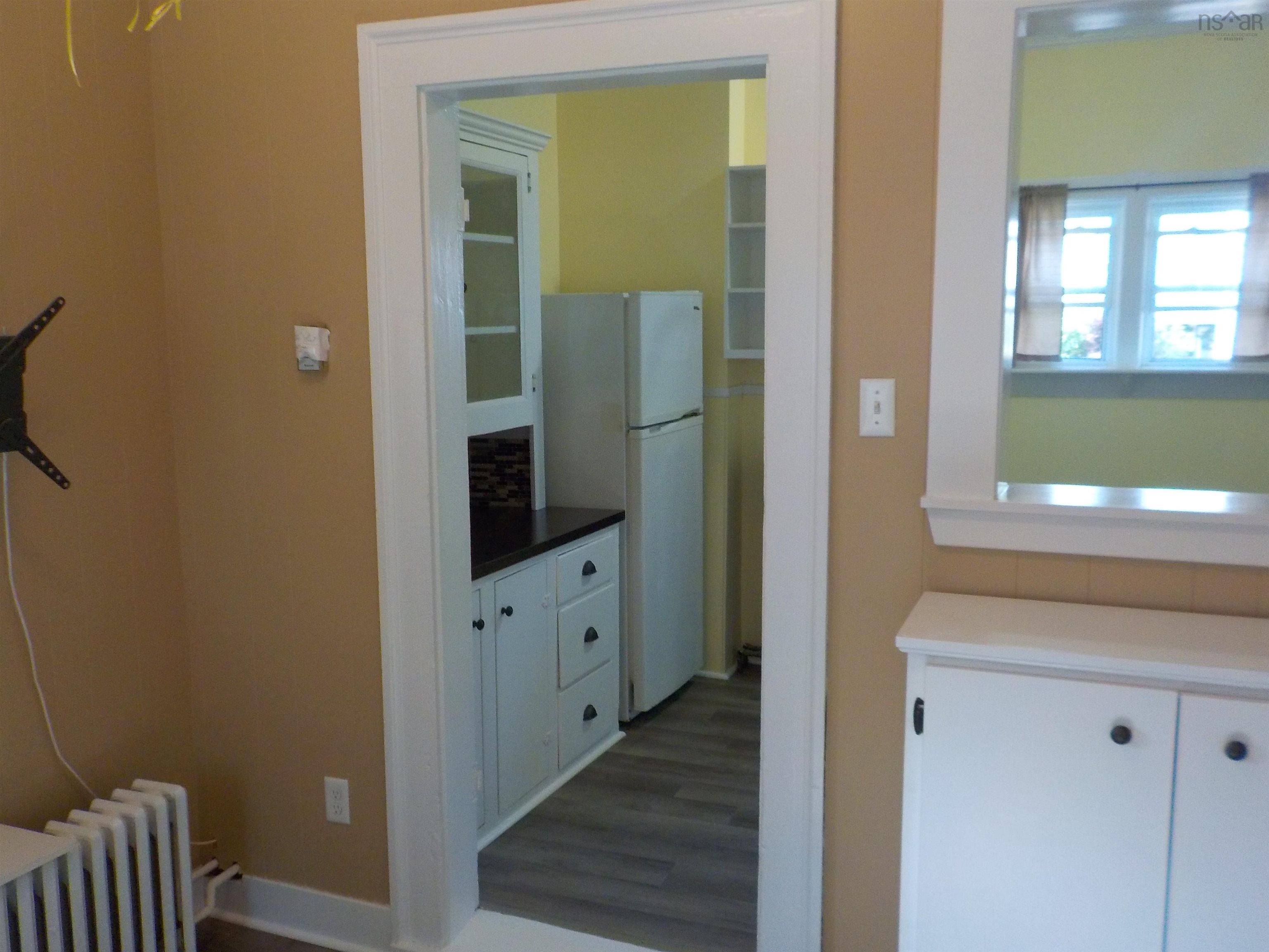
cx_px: 634
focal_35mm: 30
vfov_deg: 46.8
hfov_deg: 60.0
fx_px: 1100
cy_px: 476
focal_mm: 4.1
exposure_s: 1/30
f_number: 3.3
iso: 250
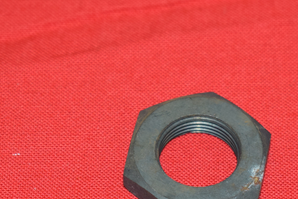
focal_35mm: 177
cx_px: 206
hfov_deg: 11.6
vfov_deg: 7.7
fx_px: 1466
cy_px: 177
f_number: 5.6
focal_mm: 52
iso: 800
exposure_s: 1/125
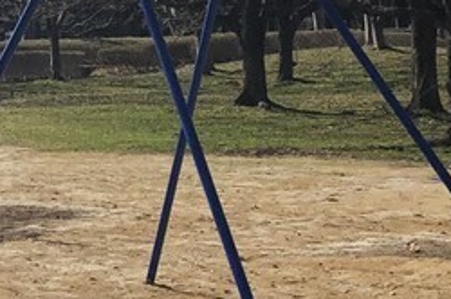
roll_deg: +0.3
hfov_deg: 13.4
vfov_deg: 9.1
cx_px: -321
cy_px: -328
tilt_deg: +12.7
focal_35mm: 140
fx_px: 1752
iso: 25
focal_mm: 3.99
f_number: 1.8
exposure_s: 1/3690
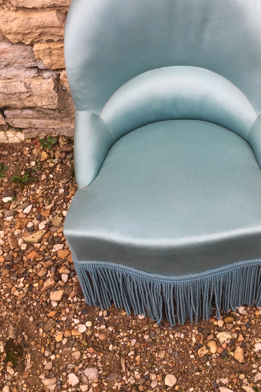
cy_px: 149
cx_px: 179
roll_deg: +5.3
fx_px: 435
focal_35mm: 40
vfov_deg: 48.0
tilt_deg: -40.8
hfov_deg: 33.0
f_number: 2.2
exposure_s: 1/118
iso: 32
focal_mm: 4.15
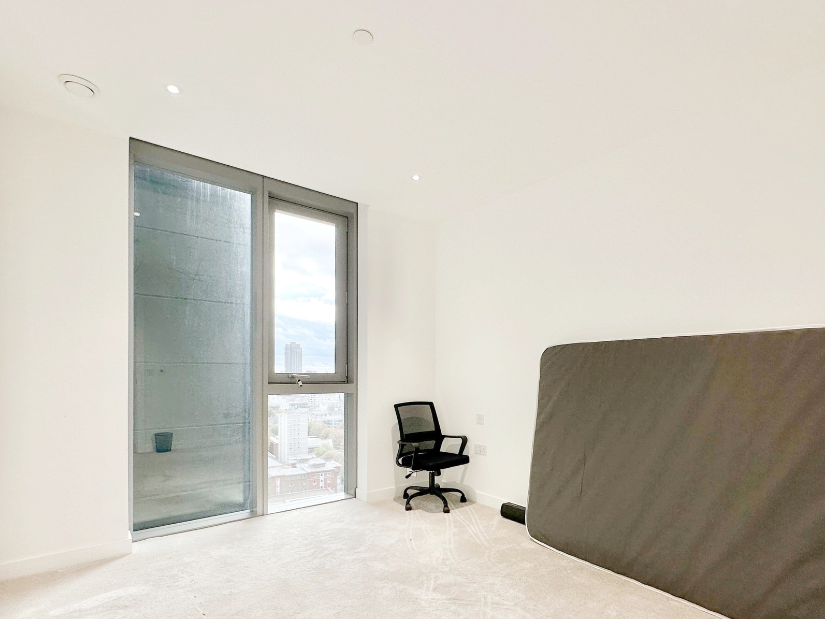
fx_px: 429
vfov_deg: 70.8
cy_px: 375
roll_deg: -0.8
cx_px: 431
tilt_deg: +0.7
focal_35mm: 18
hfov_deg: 87.7
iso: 80
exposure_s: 1/100
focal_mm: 2.22
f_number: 2.2
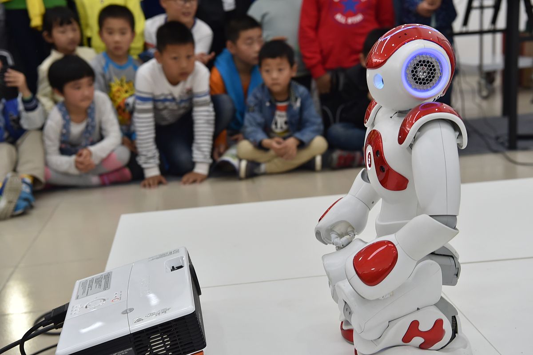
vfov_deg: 24.6
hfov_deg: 36.3
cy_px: 178
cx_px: 266
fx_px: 814
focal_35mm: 55
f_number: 7.1
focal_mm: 55
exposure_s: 1/80
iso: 1000
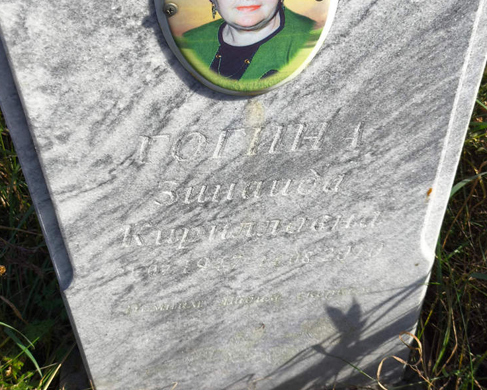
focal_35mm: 53
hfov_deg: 35.4
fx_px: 764
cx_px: 240
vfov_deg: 28.6
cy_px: 192
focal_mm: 4.71
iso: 50
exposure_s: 1/676
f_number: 1.7
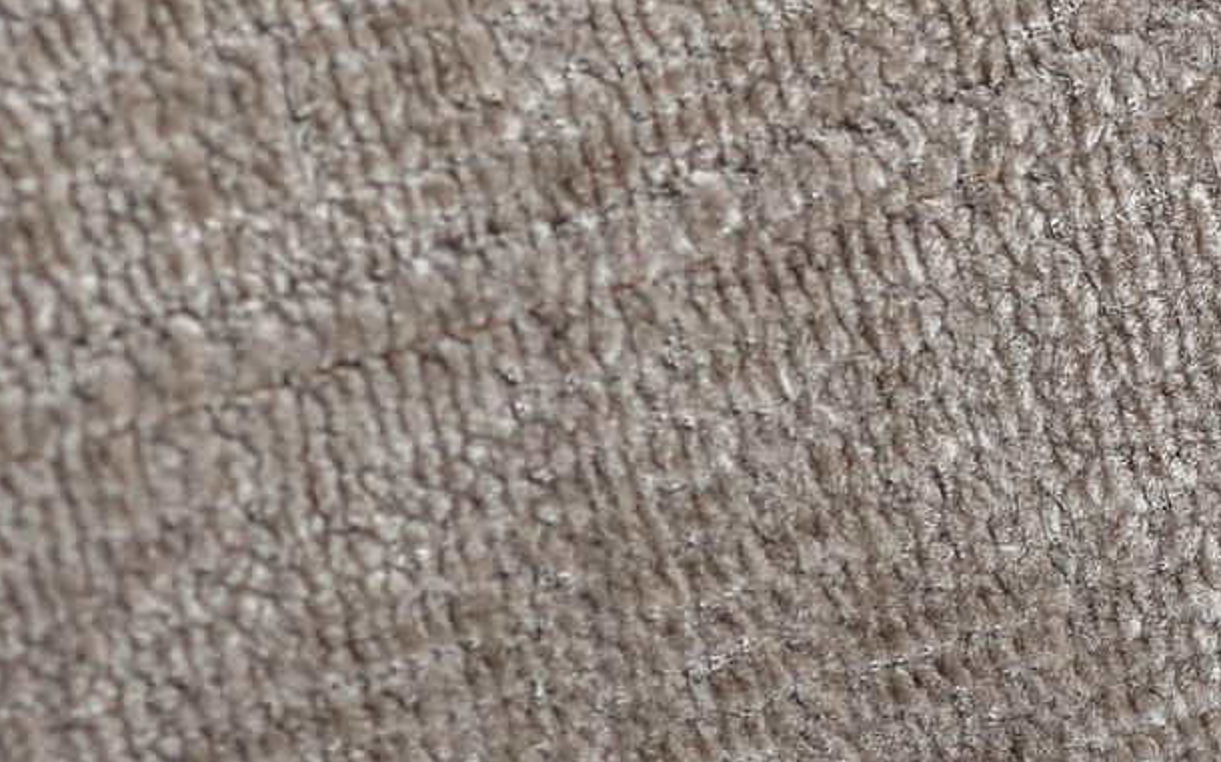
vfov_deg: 3.7
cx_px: 1085
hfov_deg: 6.0
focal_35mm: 351
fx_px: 11678
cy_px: -204
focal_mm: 105
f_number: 8
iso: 64
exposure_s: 1/180
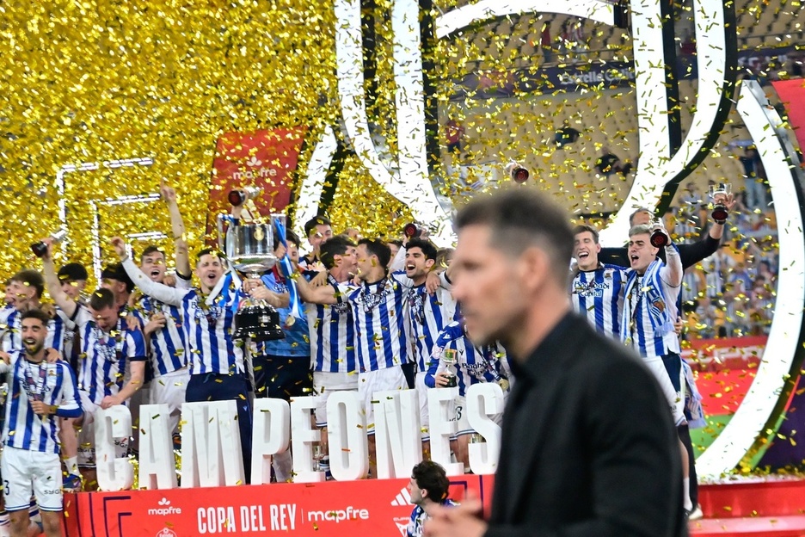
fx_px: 4025
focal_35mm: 180
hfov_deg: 11.4
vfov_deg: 7.6
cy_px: 268
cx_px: 402
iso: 6400
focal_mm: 120
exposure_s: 1/1600
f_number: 4
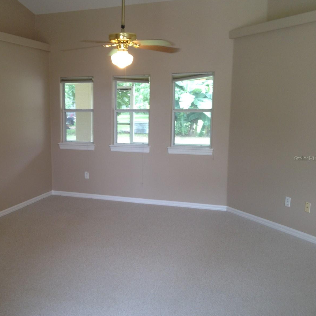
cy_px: 158
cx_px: 105
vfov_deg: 40.0
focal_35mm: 42
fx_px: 434
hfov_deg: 39.5
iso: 50
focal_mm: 4.28
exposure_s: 1/30
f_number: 2.4
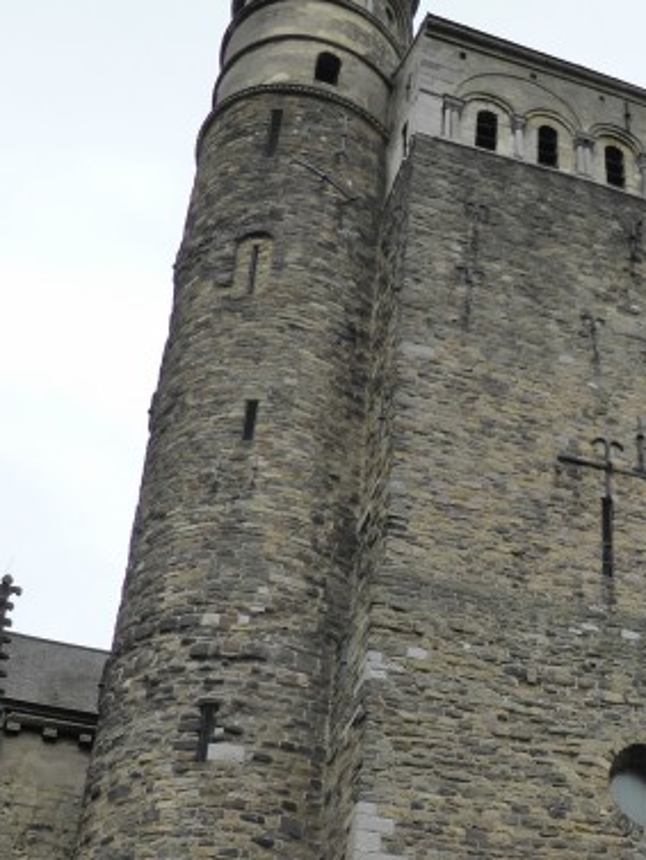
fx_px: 1318
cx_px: 630
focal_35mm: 53
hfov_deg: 26.2
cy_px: 641
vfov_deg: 35.4
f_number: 3.3
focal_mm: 4.3
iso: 200
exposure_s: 1/500
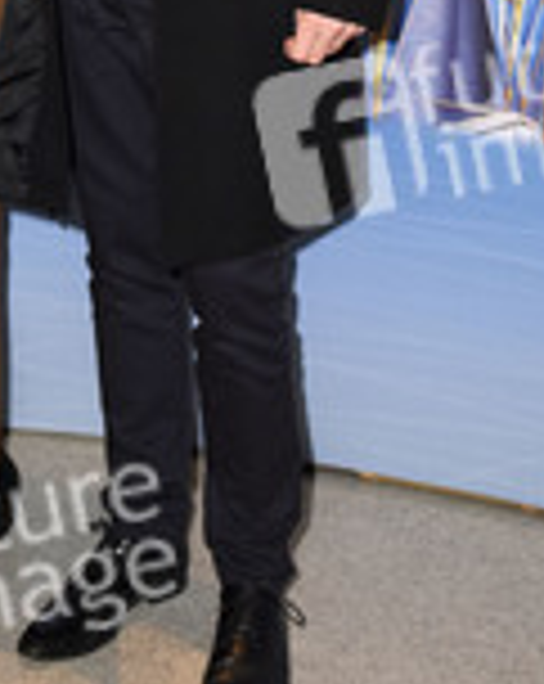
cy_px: -104
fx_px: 2023
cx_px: 76
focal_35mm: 100
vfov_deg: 18.3
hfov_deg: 15.2
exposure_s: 1/250
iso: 640
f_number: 4.5
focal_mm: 27
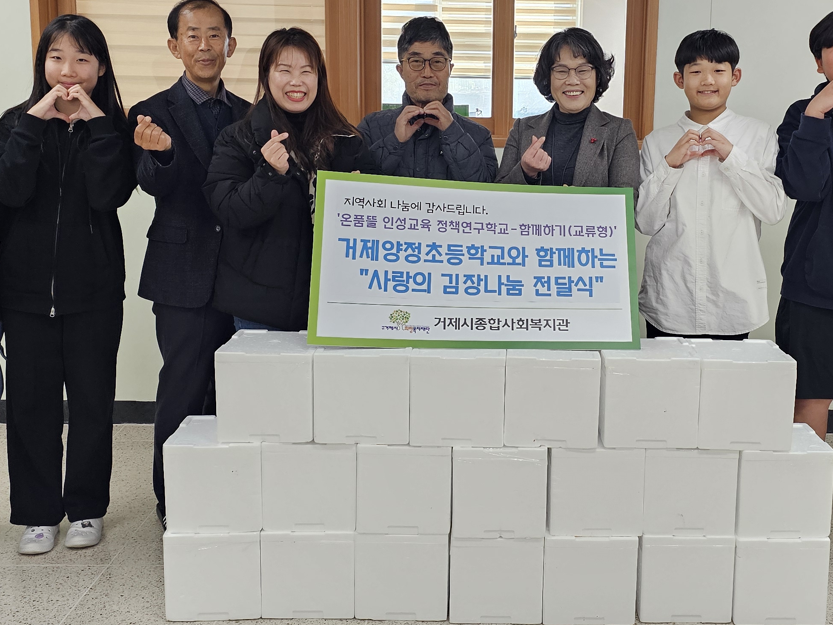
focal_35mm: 47
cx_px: 505
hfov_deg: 40.2
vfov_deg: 30.8
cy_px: 253
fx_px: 1131
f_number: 1.7
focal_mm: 6.3
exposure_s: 1/120
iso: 160
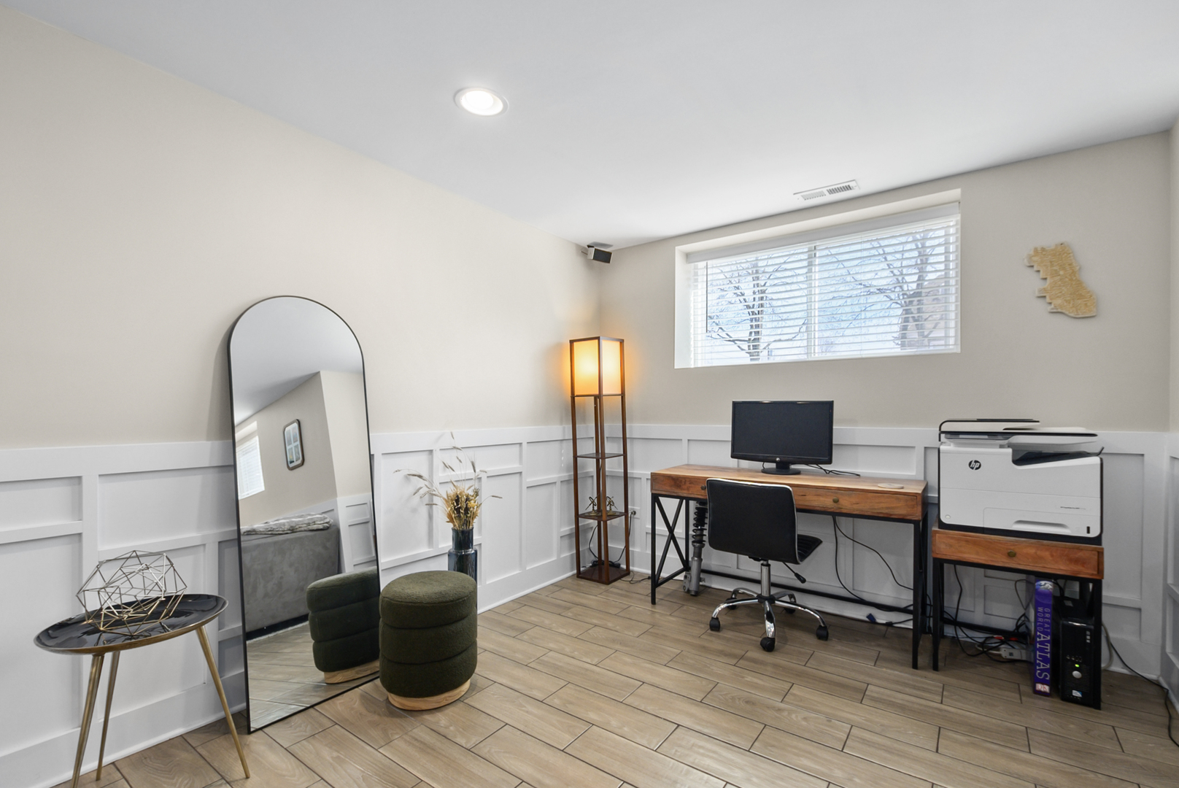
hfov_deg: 100.4
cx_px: 590
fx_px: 492
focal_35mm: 15
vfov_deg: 77.4
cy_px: 394
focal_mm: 10
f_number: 7.1
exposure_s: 1/5
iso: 250
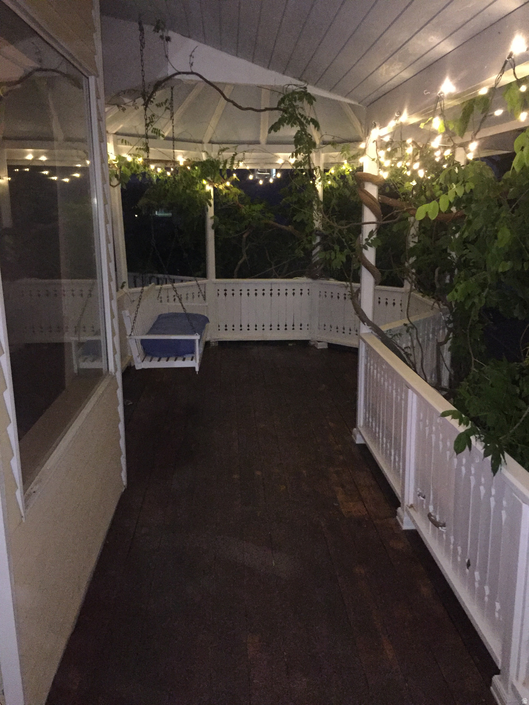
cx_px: 264
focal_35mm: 29
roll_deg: -0.1
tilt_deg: -13.9
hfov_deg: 48.2
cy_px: 352
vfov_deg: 61.7
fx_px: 591
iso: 640
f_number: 2.2
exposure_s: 1/16
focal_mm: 4.15
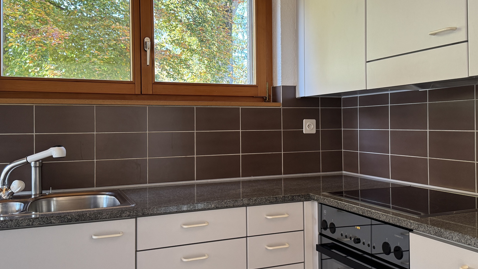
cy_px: 120
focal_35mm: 35
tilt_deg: +1.0
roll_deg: +0.6
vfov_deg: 33.7
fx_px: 444
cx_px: 256
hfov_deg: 56.6
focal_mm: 6.76
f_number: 1.78
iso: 200
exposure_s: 1/121
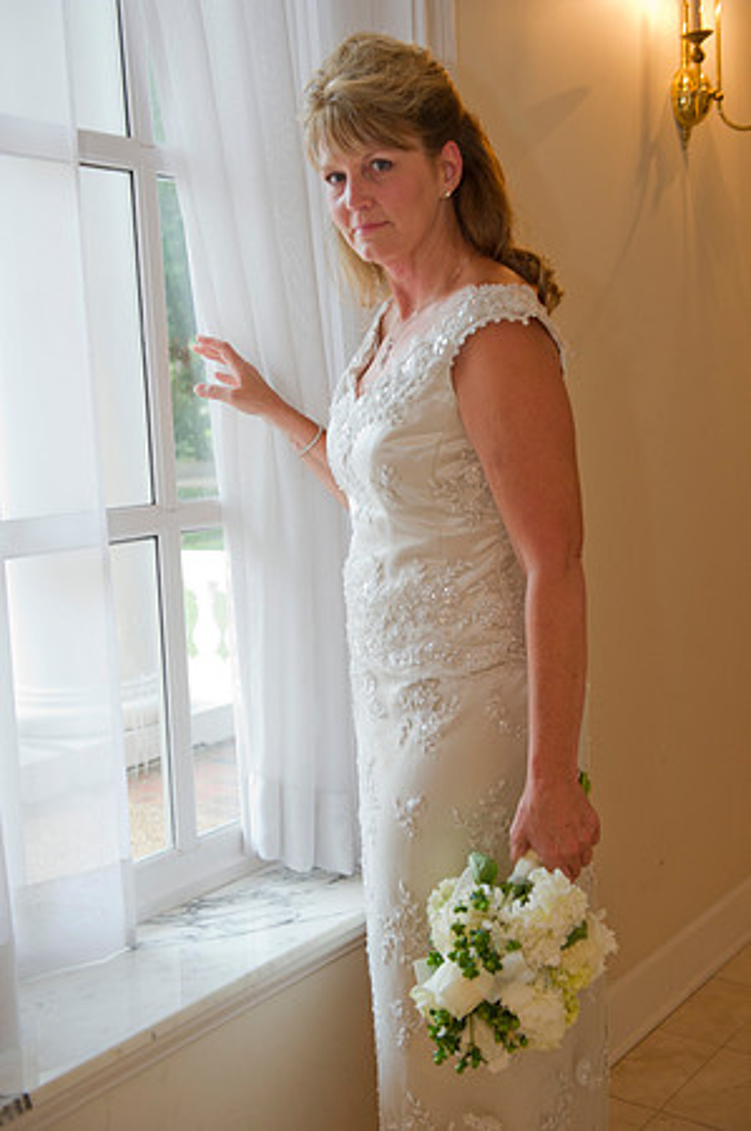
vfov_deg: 43.6
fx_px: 1411
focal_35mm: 45
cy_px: 566
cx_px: 376
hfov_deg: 29.8
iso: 1600
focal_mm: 45
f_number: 3.5
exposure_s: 1/100
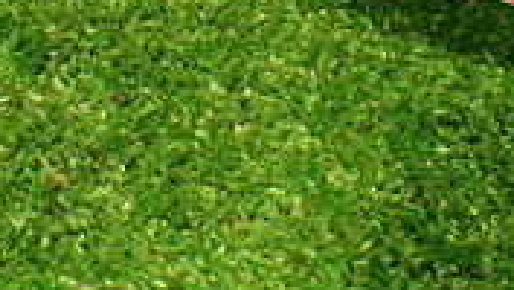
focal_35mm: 118
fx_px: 1610
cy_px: -223
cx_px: 160
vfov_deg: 9.8
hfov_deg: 18.1
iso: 400
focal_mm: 5.79
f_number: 2.4
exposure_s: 1/30
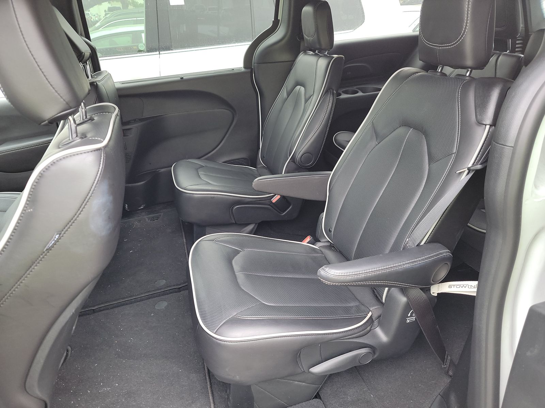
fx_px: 378
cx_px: 272
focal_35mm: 24
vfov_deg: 56.8
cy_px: 204
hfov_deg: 71.6
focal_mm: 6.7
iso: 218
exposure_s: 1/59
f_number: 1.8
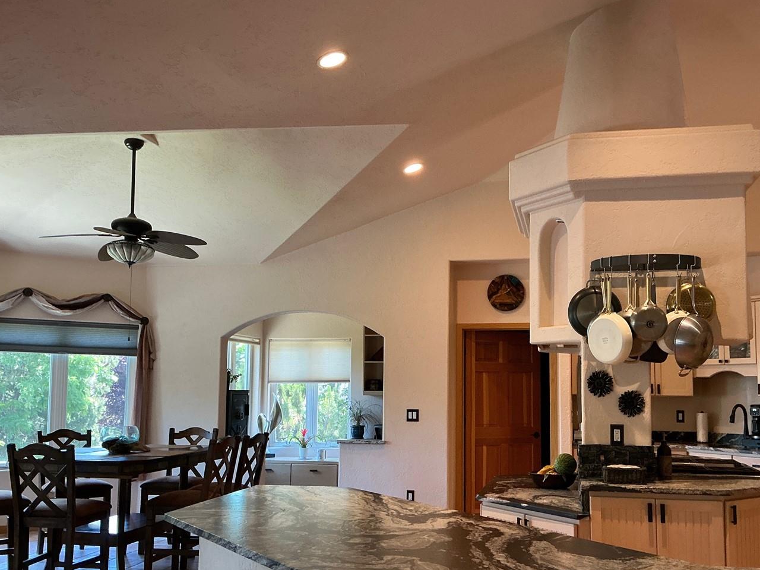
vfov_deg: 40.6
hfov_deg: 52.5
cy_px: 325
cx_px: 432
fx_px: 768
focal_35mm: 35
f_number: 1.8
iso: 125
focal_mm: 3
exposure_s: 1/60
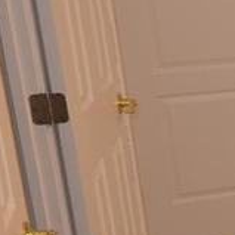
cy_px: 109
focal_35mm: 115
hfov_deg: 11.1
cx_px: 659
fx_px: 883
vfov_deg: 15.2
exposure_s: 1/80
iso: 400
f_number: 3.5
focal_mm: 10
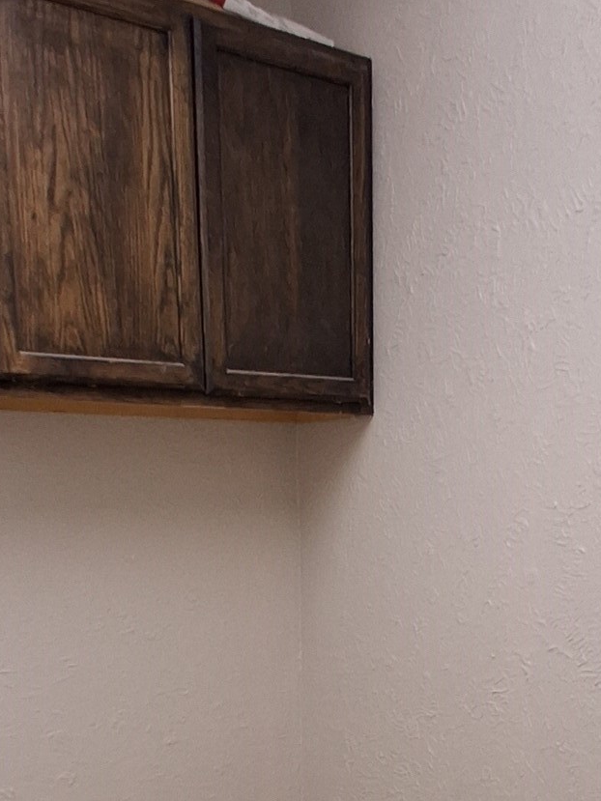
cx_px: 348
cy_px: 678
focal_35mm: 42
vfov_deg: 42.1
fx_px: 972
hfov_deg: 34.3
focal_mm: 1.4
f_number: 2.2
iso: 160
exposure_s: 1/40
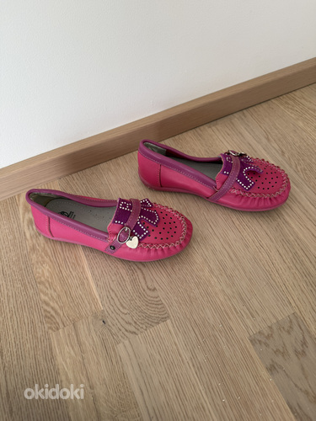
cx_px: 158
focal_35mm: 24
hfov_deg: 56.8
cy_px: 210
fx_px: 292
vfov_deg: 71.6
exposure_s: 1/121
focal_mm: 6.76
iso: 100
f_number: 1.78
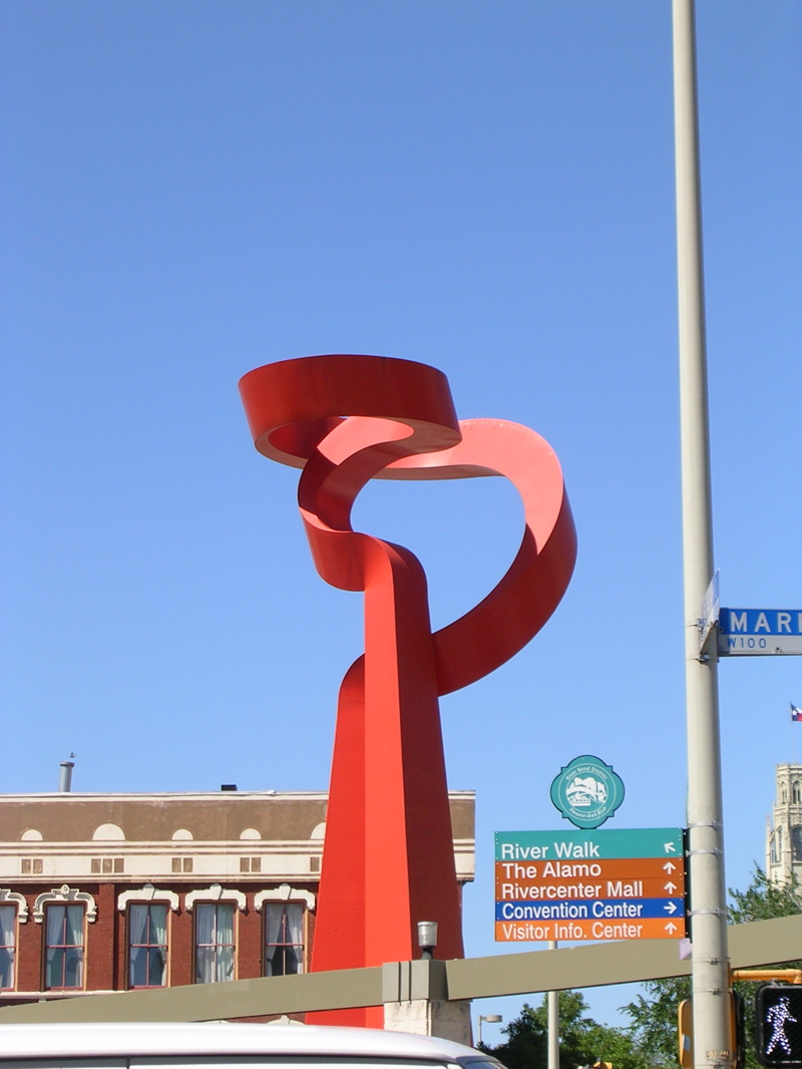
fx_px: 3551
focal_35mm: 115
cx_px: 401
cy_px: 534
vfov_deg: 17.1
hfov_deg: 12.9
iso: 50
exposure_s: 1/336
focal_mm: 17.4
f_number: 4.9
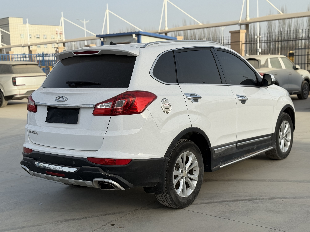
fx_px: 430
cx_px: 155
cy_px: 116
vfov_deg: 30.3
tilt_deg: -6.2
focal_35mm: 48
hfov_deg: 39.7
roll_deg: +2.3
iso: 64
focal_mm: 6.76
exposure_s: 1/3096
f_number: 1.78
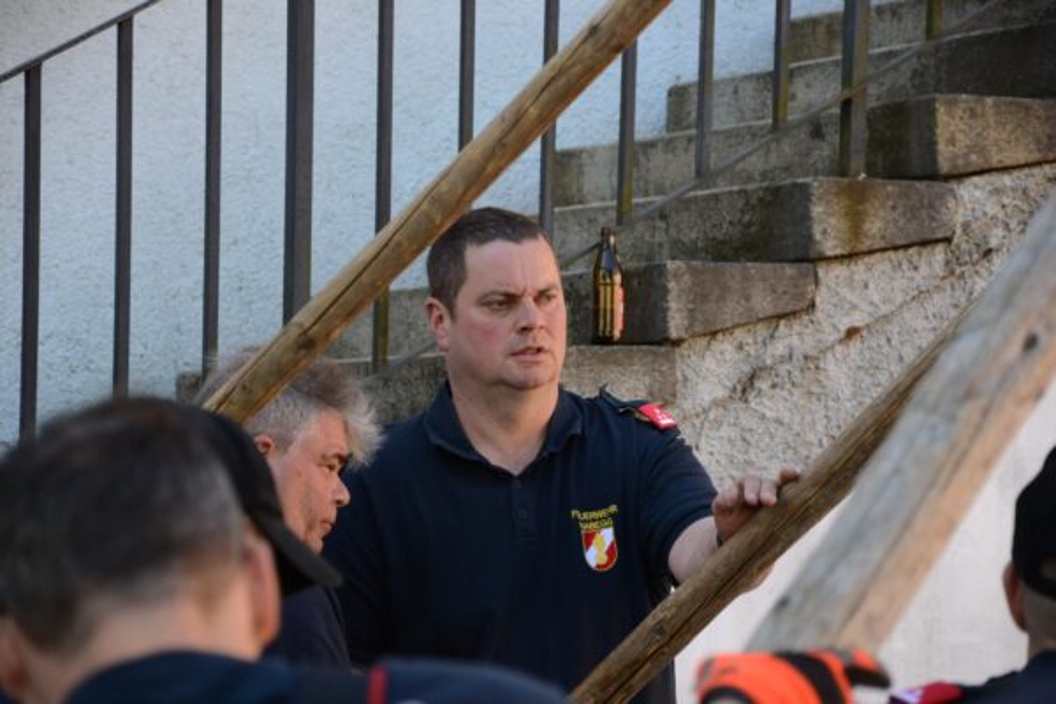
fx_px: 4620
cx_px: 528
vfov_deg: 8.7
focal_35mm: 158
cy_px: 352
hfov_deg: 13.0
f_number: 5.6
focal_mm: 105
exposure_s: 1/400
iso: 800
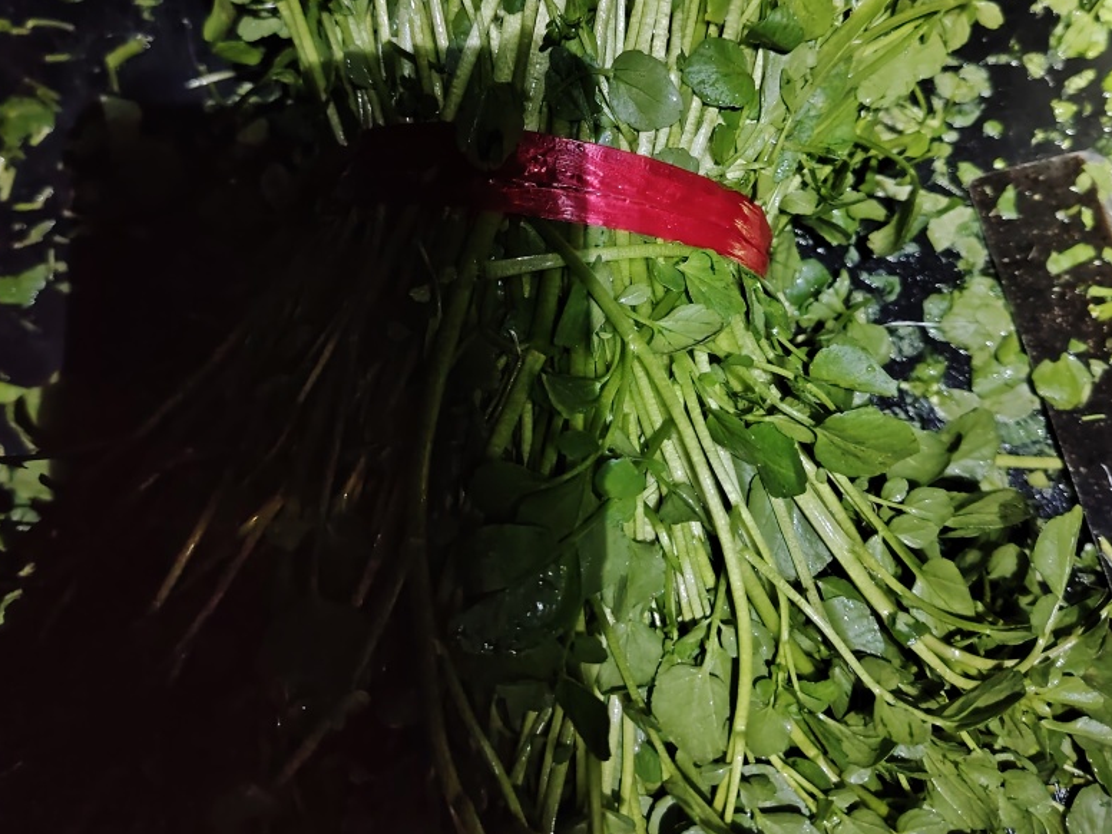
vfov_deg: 42.4
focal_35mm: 33
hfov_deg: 55.4
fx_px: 1060
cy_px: 277
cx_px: 555
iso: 7040
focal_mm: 5.25
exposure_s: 1/100
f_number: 1.75
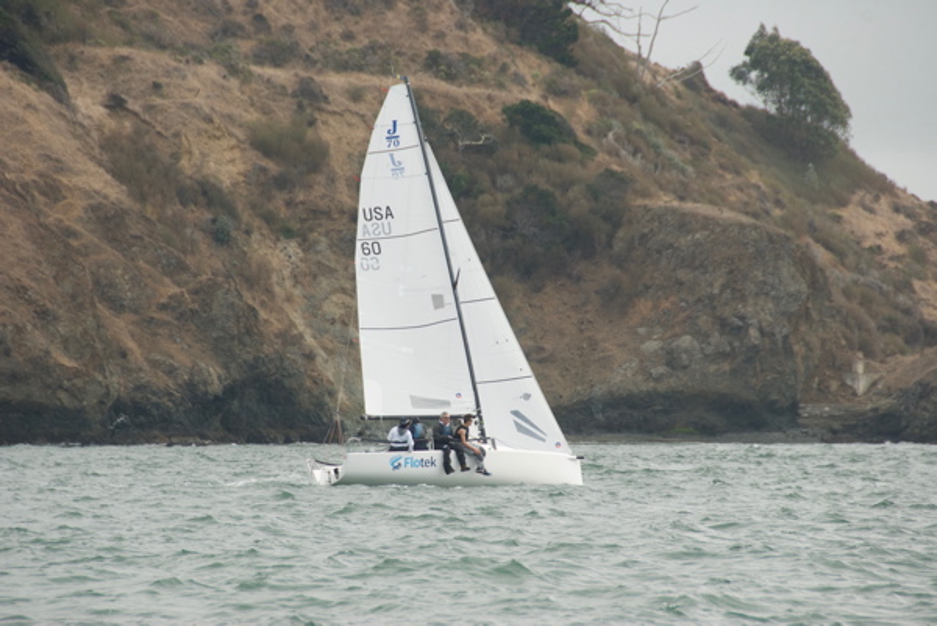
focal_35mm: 300
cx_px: 468
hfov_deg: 6.9
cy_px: 313
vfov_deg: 4.6
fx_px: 7814
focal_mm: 200
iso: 250
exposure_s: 1/400
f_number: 8
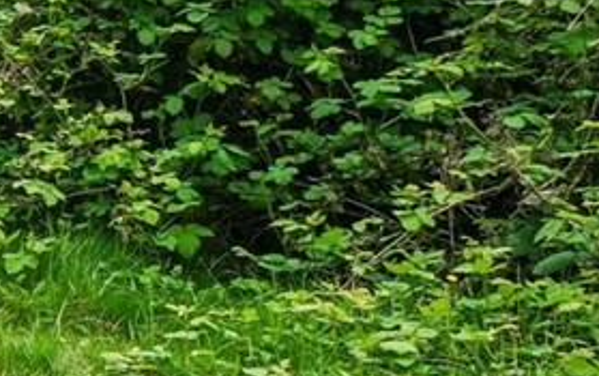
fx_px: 2631
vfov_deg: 8.1
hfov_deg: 10.0
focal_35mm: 161
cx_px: -1148
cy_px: 59
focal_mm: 26
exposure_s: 1/160
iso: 400
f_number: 8
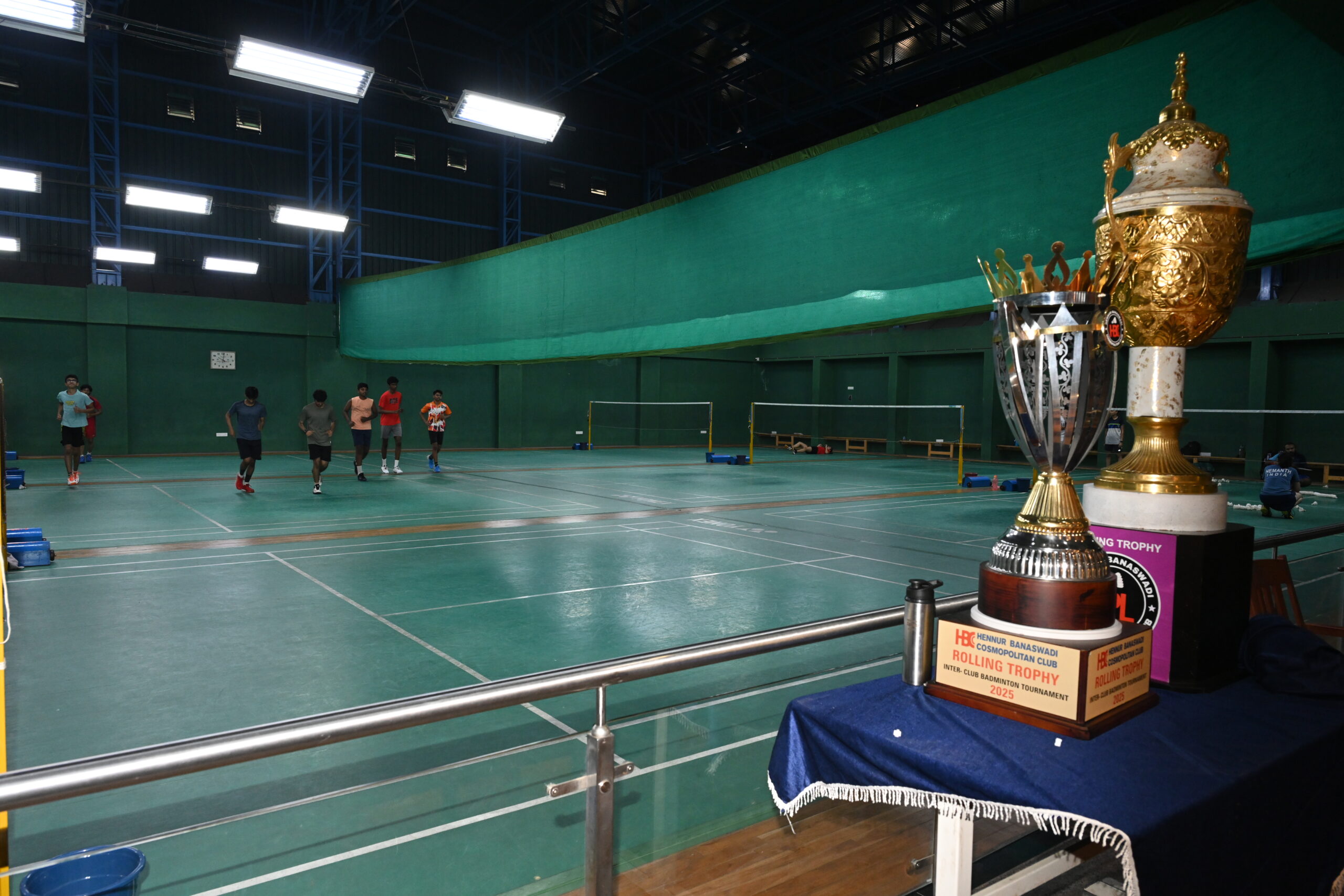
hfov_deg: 73.7
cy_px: 448
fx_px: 896
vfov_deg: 53.1
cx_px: 672
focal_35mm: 24
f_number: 6.3
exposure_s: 1/100
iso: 2000
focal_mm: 24
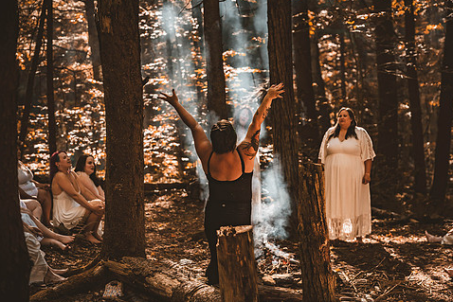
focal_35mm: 85
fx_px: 1070
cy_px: 148
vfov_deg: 16.1
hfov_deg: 23.9
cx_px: 251
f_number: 2.8
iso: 640
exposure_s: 1/1000
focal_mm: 70
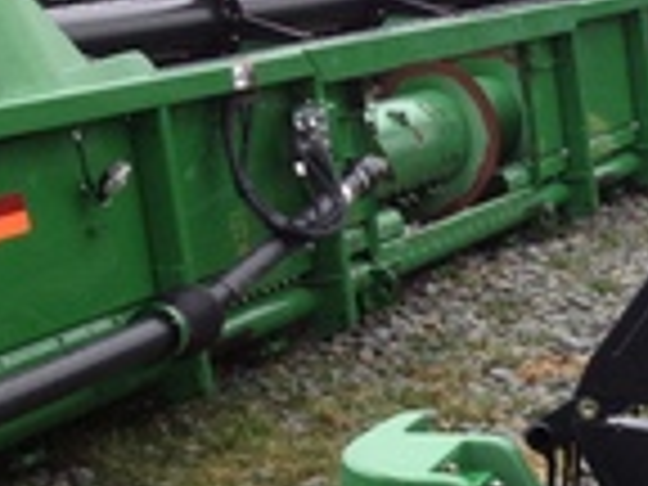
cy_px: 490
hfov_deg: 13.3
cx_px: 1188
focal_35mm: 132
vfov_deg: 11.1
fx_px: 2471
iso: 80
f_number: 2.4
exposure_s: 1/120
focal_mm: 4.28
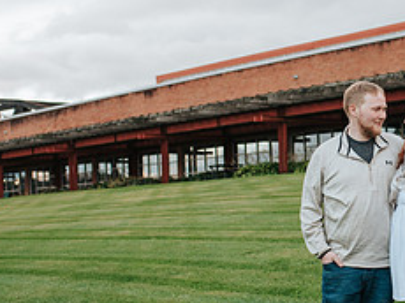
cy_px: 184
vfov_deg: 17.3
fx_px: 993
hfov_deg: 22.3
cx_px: 386
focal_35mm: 85
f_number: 3.2
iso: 1000
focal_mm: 35
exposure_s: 1/640
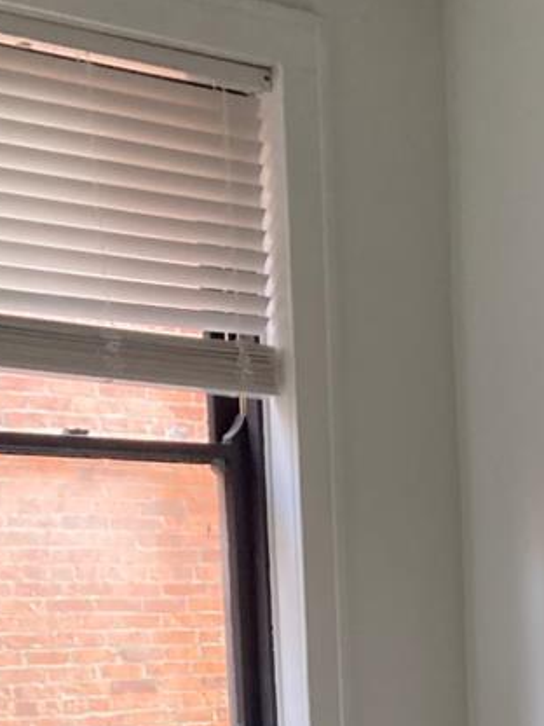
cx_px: 927
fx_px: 2116
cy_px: 969
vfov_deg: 18.0
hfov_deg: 13.4
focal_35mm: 101
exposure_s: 1/60
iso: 80
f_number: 1.8
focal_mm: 3.99
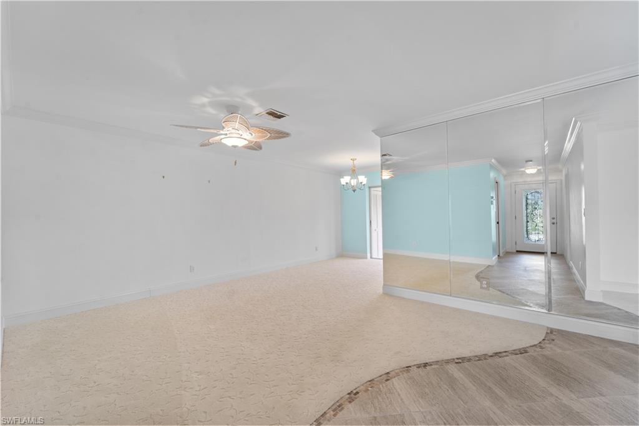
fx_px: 248
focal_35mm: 14
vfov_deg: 81.2
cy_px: 213
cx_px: 320
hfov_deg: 104.3
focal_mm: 14
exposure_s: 1/4
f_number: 8
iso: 250
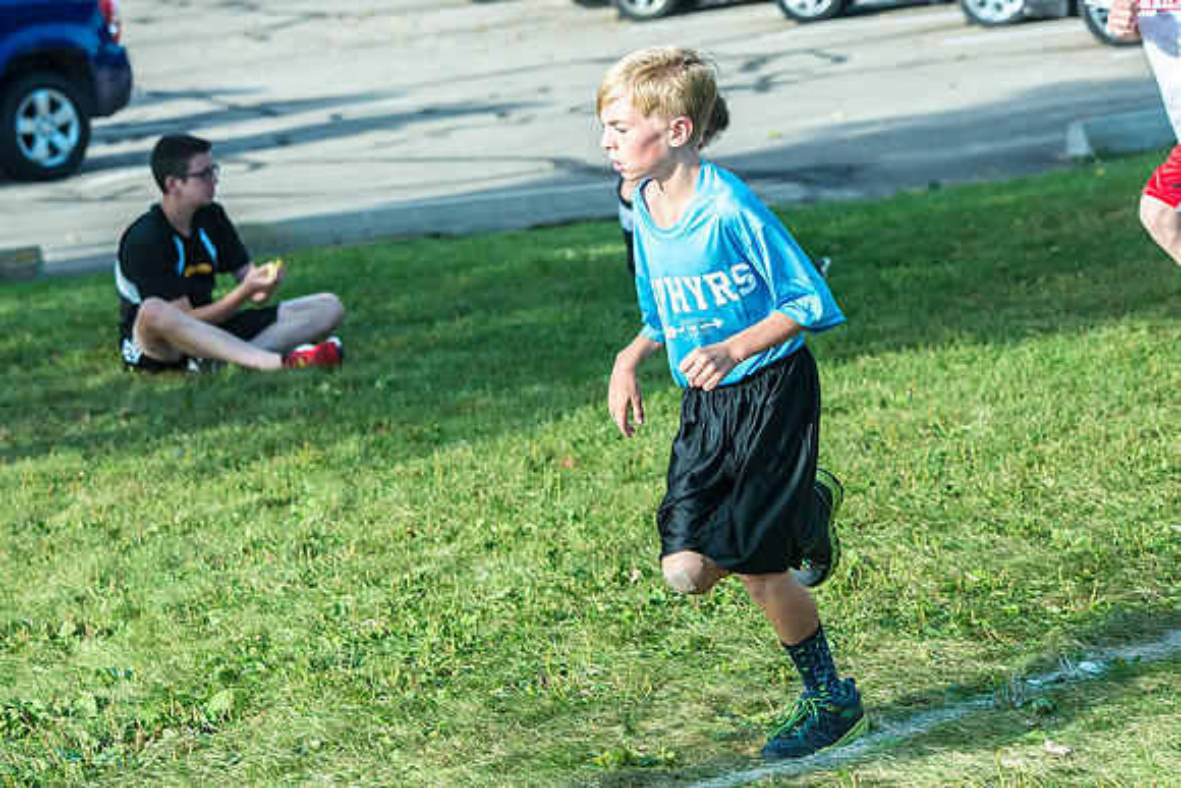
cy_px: 332
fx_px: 4472
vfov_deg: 10.1
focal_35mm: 136
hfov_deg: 15.0
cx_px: 648
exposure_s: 1/4000
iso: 2000
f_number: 6.3
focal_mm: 112
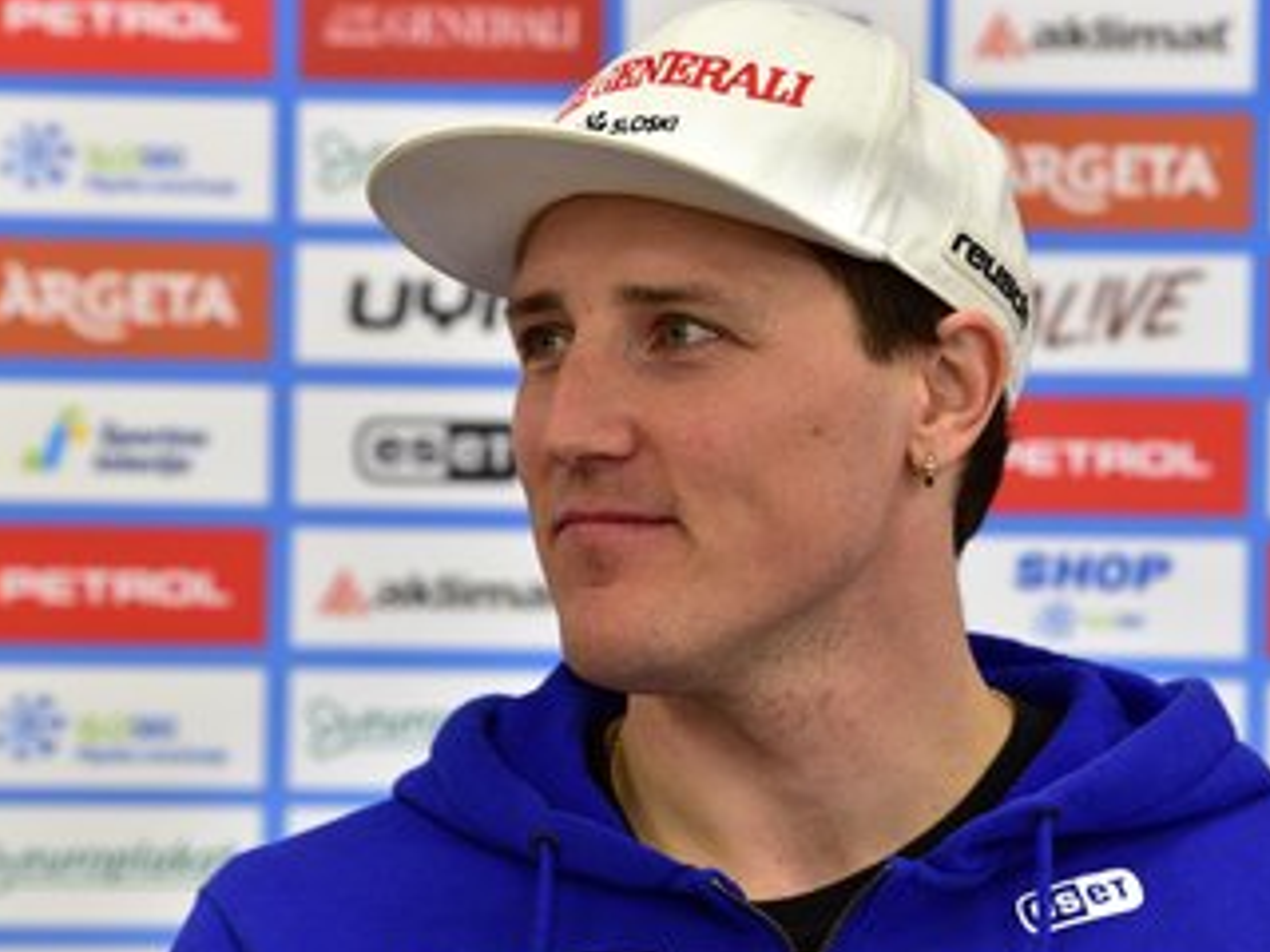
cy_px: 514
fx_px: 11006
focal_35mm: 300
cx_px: 790
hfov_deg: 6.6
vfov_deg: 5.0
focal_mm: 200
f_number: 4.5
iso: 1600
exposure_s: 1/320
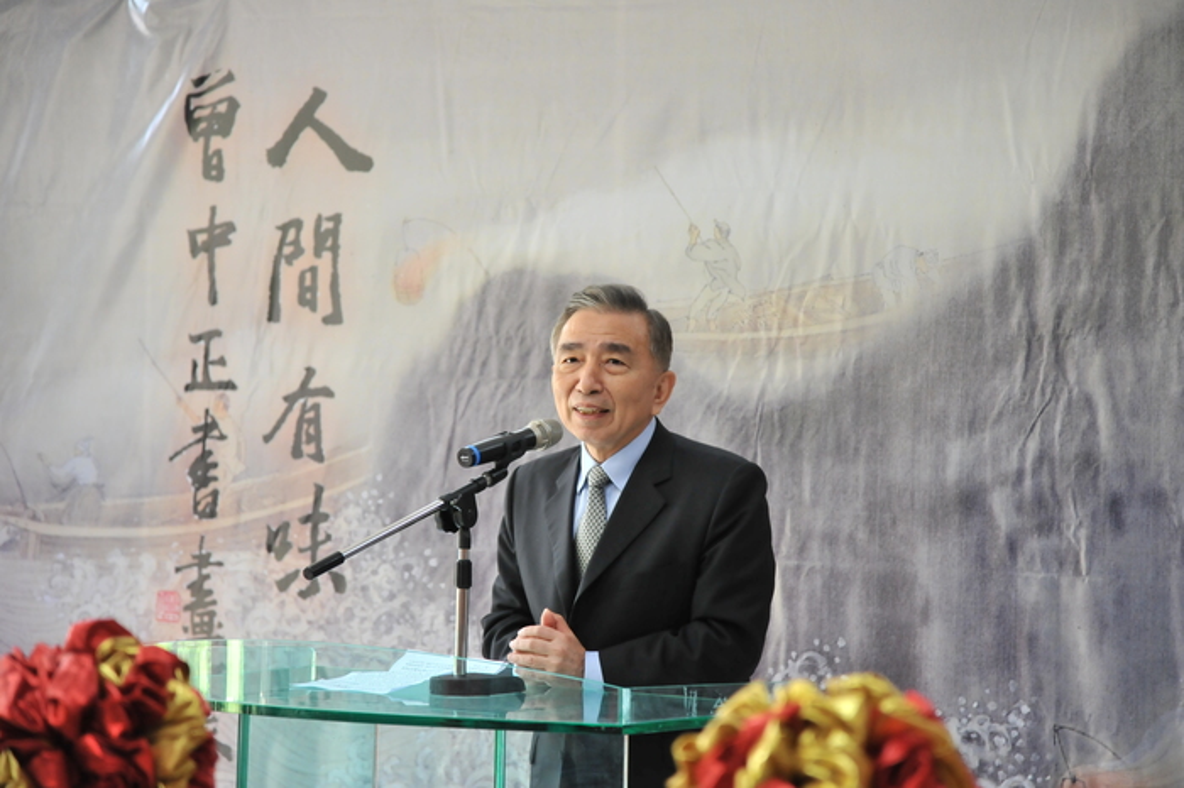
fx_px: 3945
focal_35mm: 120
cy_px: 394
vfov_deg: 11.4
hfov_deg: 17.1
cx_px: 592
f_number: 4
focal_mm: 120
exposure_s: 1/200
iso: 2000
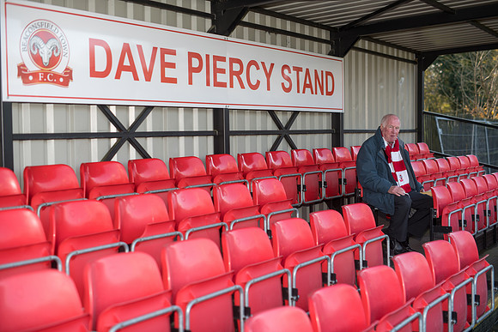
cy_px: 166
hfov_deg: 39.6
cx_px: 249
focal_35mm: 50
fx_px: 692
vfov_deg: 27.0
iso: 50
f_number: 2.8
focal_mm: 50
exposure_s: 1/200
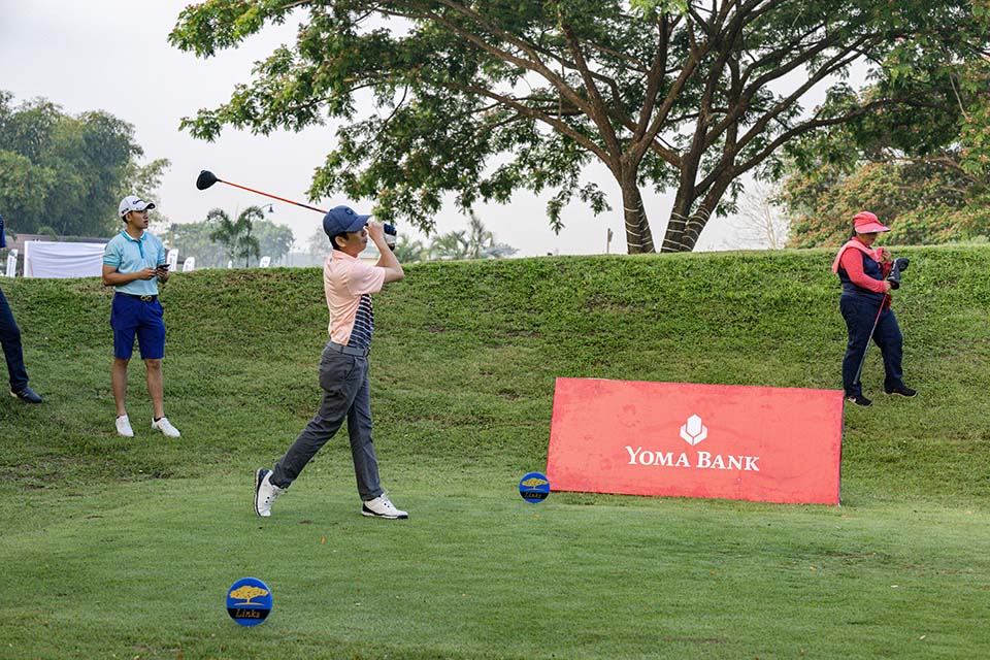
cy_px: 330
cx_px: 495
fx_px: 1925
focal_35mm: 70
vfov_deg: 19.5
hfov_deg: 28.8
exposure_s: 1/2500
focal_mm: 70
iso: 3200
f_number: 5.6
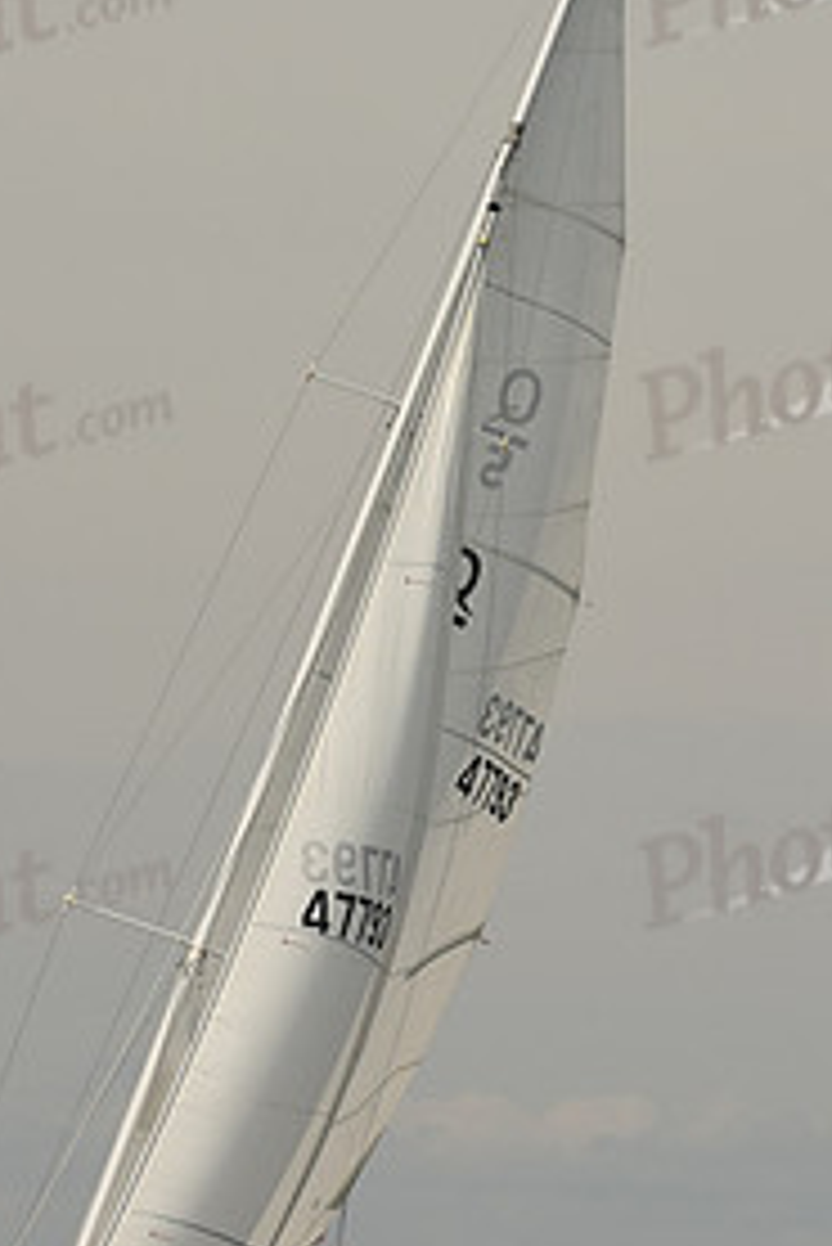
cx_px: 407
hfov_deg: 3.3
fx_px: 14506
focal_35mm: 419
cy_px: 643
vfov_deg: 4.9
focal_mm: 200
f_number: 8
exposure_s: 1/1000
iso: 250
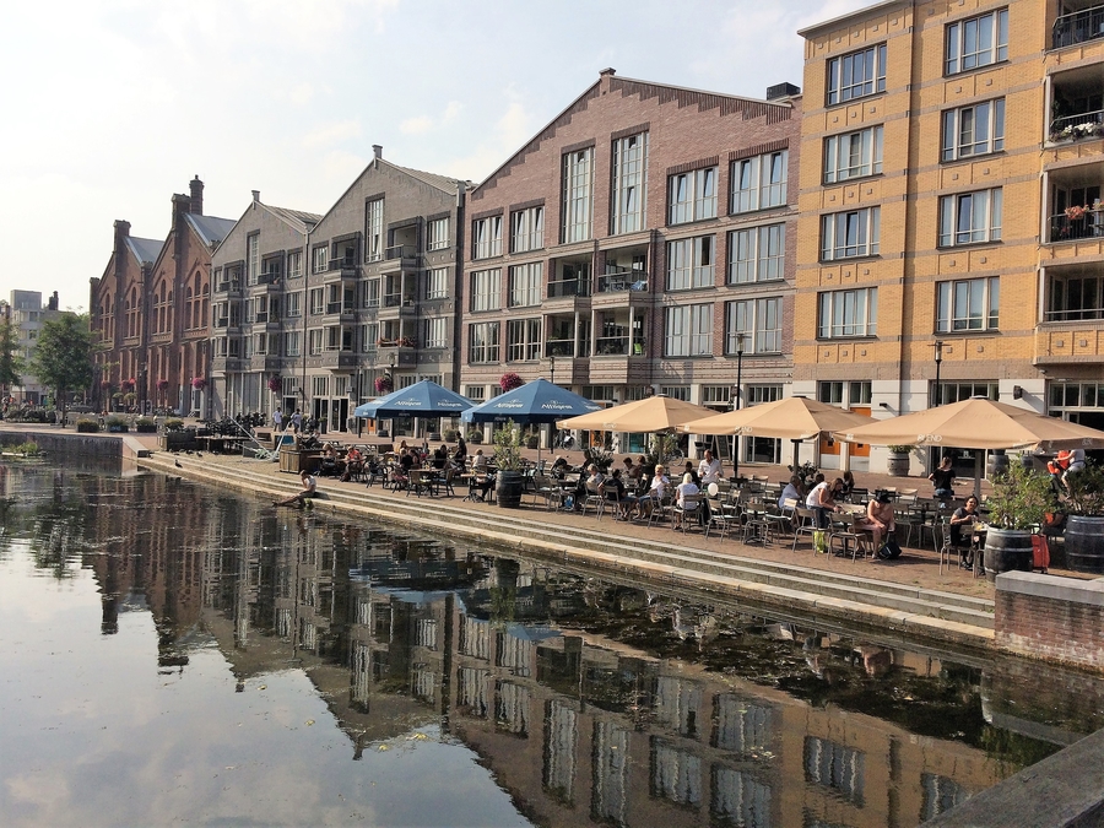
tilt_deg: -1.7
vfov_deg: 48.2
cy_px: 414
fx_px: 925
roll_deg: -1.7
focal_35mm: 29
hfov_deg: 61.7
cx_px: 552
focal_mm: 4.15
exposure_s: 1/3165
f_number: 2.2
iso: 32
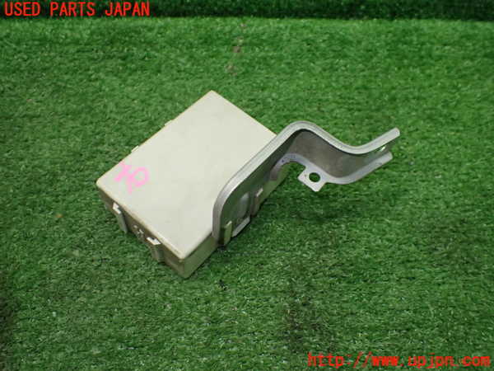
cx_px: 247
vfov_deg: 46.8
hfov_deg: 60.0
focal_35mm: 30
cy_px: 186
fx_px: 428
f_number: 2.3
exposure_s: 1/125
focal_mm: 5.4
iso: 400
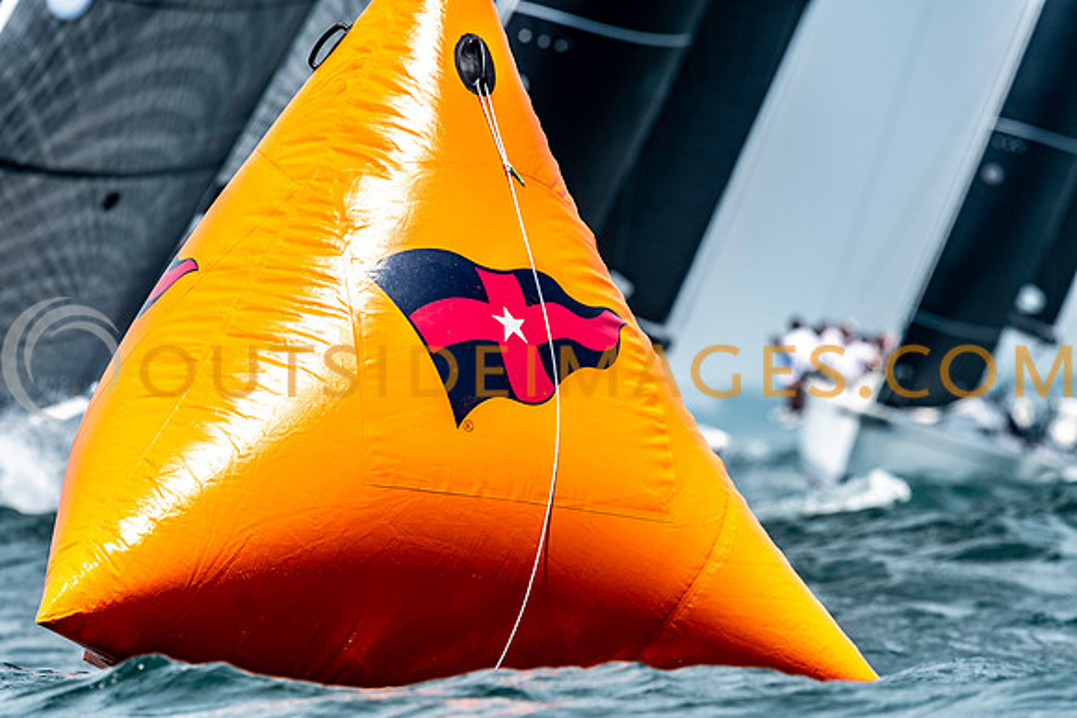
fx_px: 13465
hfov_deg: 4.6
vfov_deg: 3.1
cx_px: 538
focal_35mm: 450
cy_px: 359
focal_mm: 300
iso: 320
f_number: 5.6
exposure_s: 1/2000
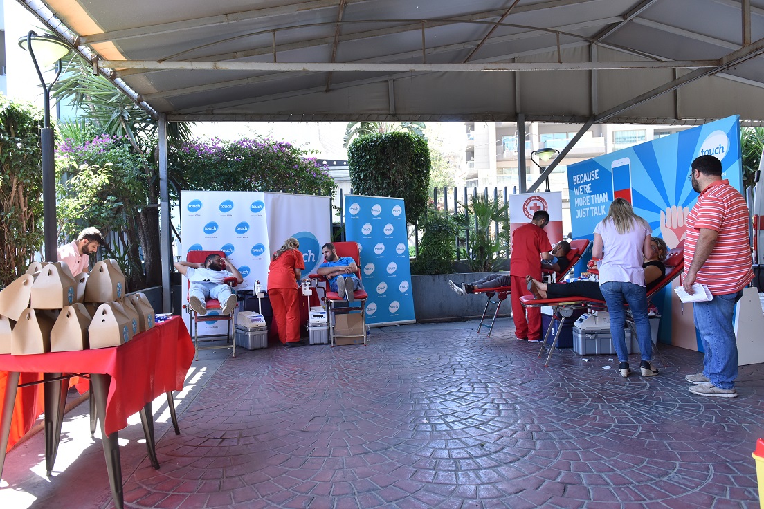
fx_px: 552
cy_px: 254
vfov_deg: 49.6
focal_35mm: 26
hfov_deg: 69.4
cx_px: 382
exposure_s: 1/250
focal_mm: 26
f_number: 4.5
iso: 800
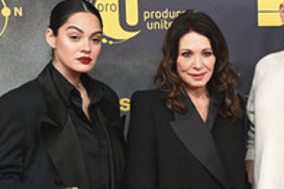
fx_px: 671
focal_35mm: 85
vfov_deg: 15.9
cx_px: 304
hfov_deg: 22.7
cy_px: 167
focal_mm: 37
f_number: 5.6
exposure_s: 1/160
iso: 800
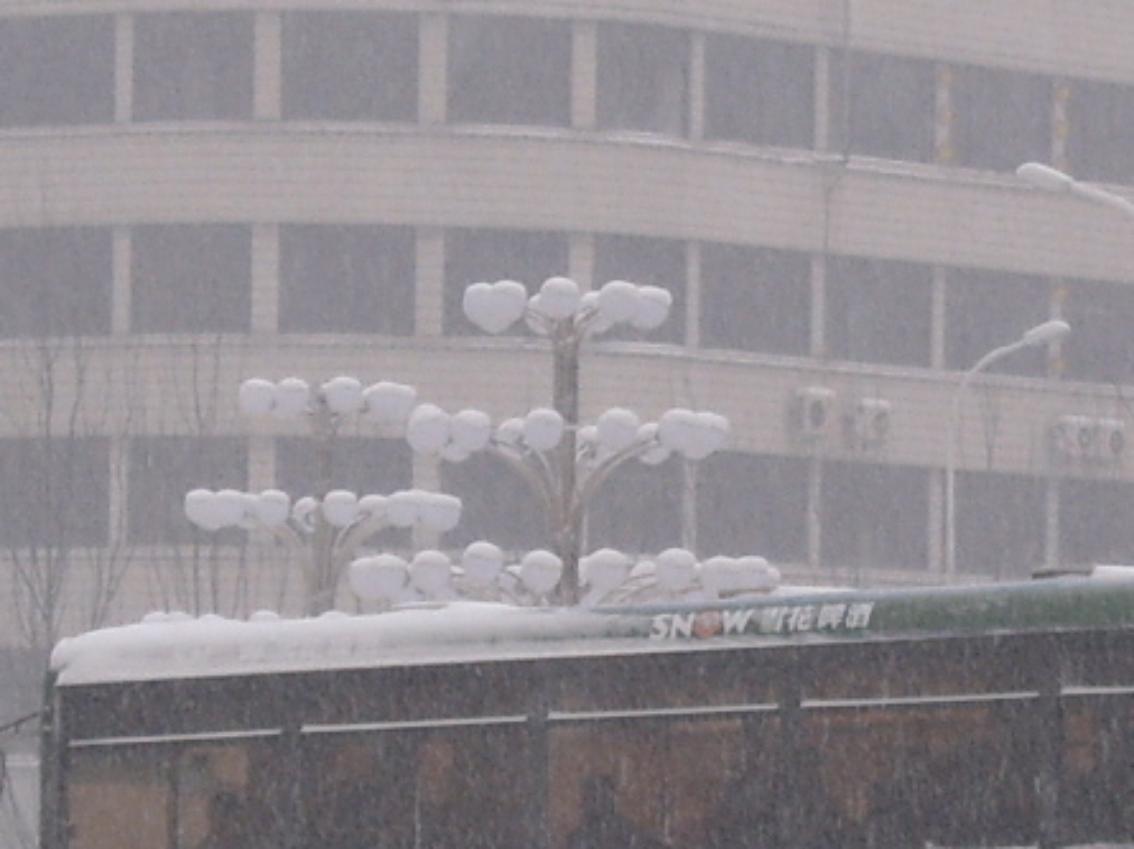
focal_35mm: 257
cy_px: 943
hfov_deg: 7.7
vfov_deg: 5.8
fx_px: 8412
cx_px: 1170
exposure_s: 1/125
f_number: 4.8
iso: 50
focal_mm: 17.4
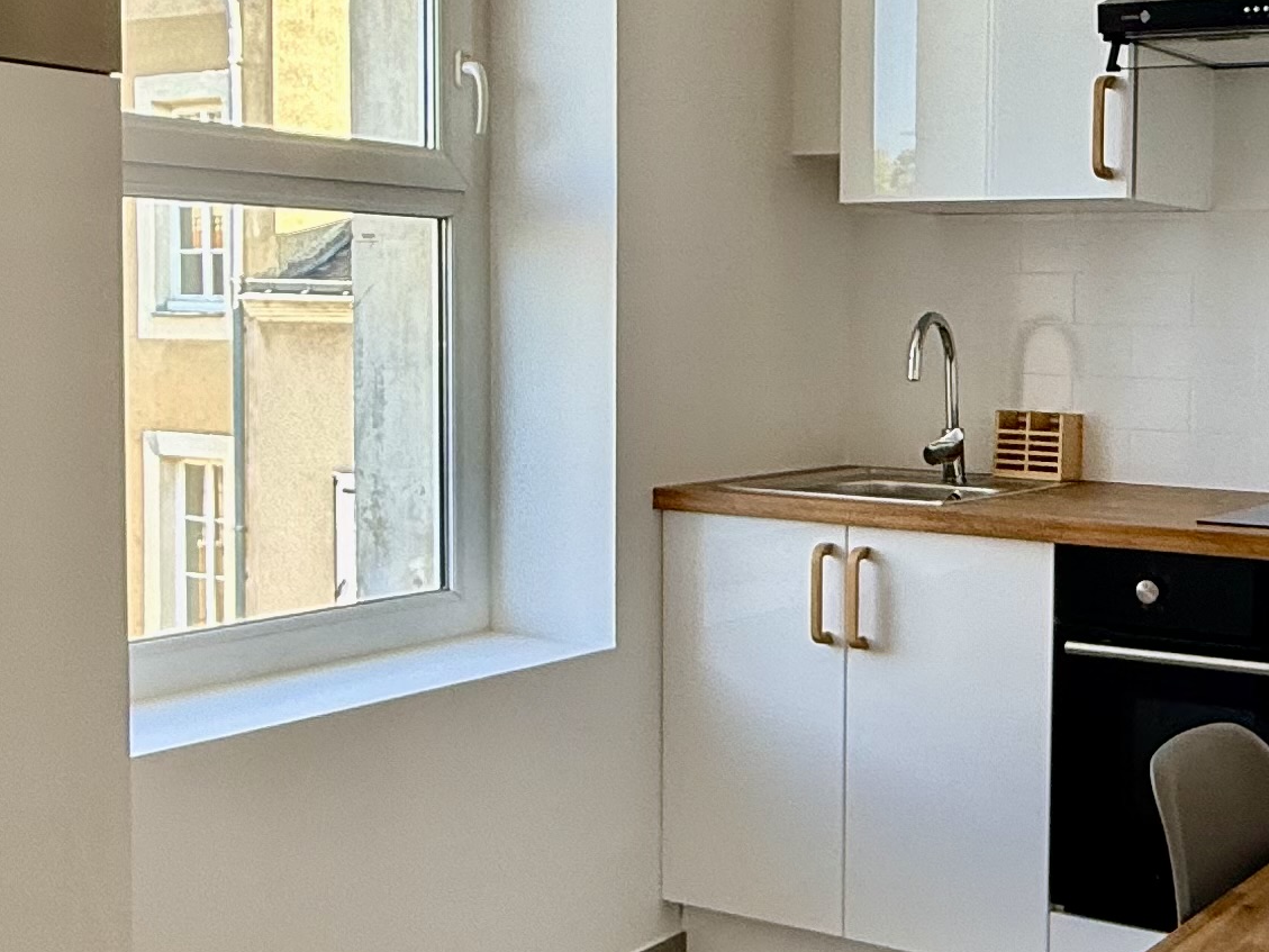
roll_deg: -1.1
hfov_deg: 36.6
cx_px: 1053
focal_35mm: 50
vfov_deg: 29.1
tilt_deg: -3.6
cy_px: 437
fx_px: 1833
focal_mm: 2.22
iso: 64
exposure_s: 1/136
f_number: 2.2
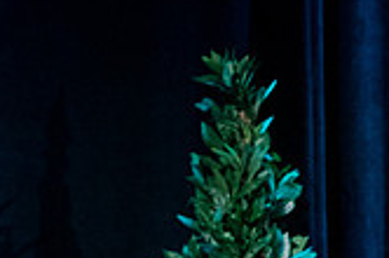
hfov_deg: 5.0
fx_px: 4422
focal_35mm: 410
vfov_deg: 3.3
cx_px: 431
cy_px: 421
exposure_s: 1/125
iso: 3200
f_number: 3.5
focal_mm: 78
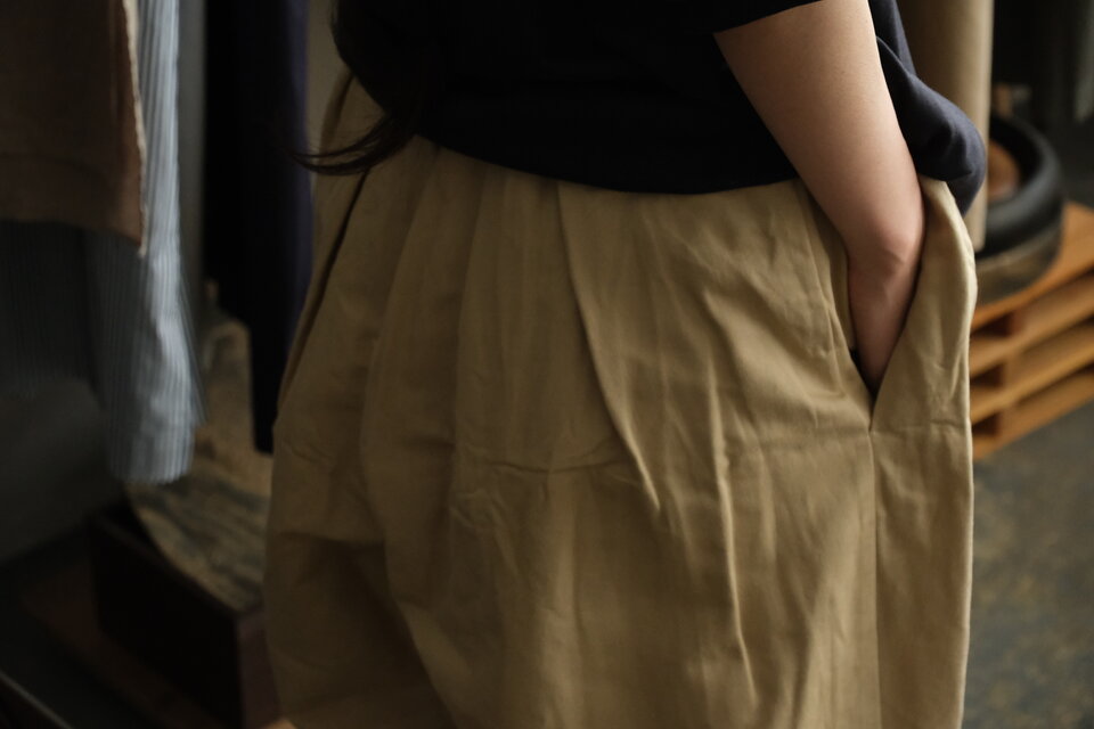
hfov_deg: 24.2
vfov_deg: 16.3
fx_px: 2552
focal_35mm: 84
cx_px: 547
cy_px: 364
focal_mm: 55.8
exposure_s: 1/160
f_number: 4.5
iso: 4000
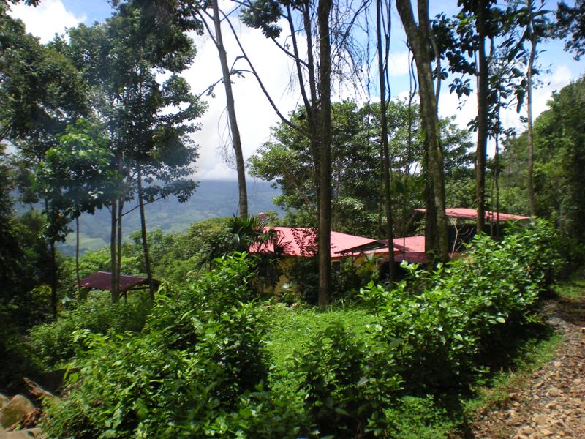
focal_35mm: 38
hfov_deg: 49.0
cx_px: 292
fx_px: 642
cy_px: 220
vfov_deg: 37.7
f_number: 4.6
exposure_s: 1/301
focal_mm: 6.3
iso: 64
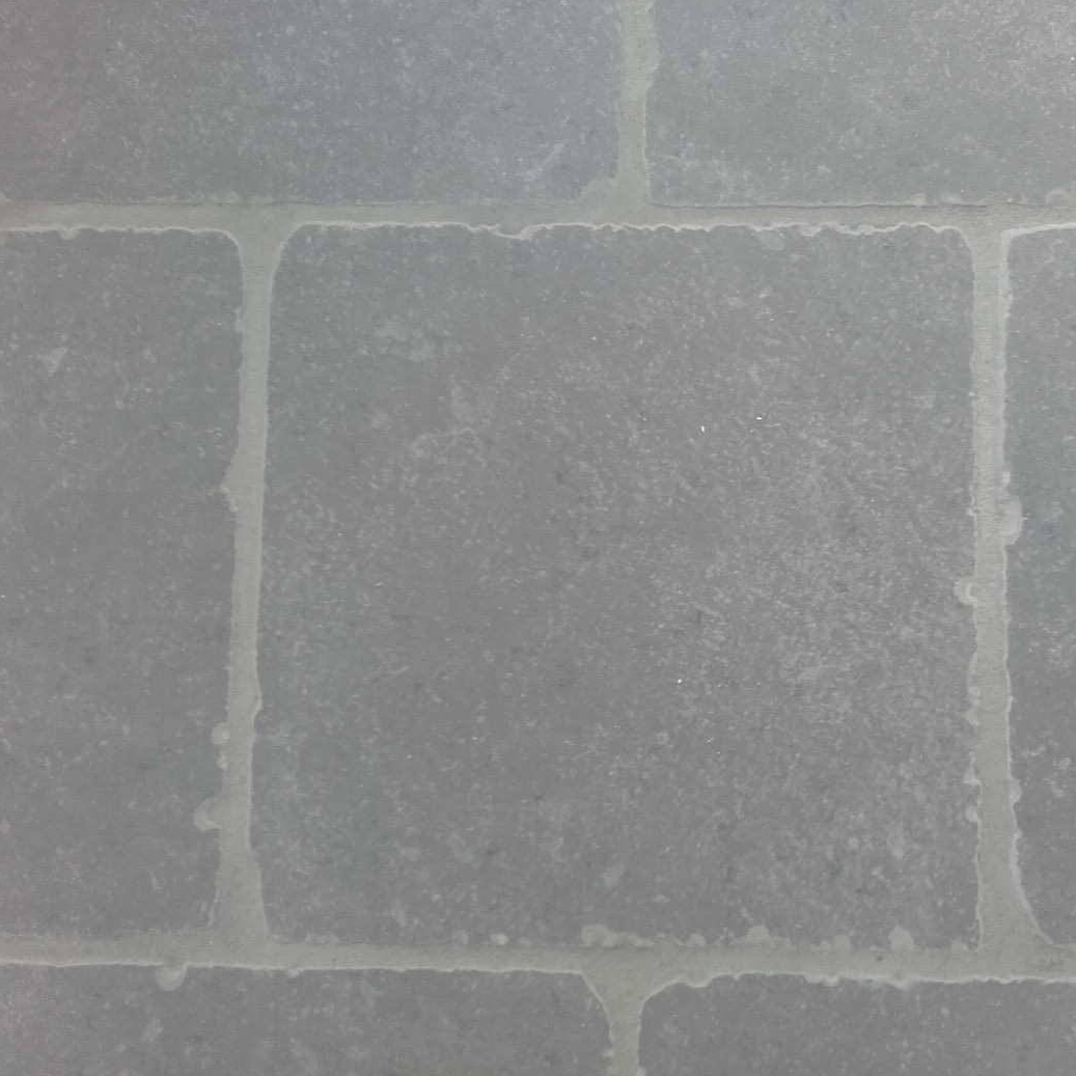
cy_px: 534
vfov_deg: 44.9
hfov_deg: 44.8
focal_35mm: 37
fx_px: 1301
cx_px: 625
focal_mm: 3.31
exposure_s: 1/33
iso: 80
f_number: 2.2
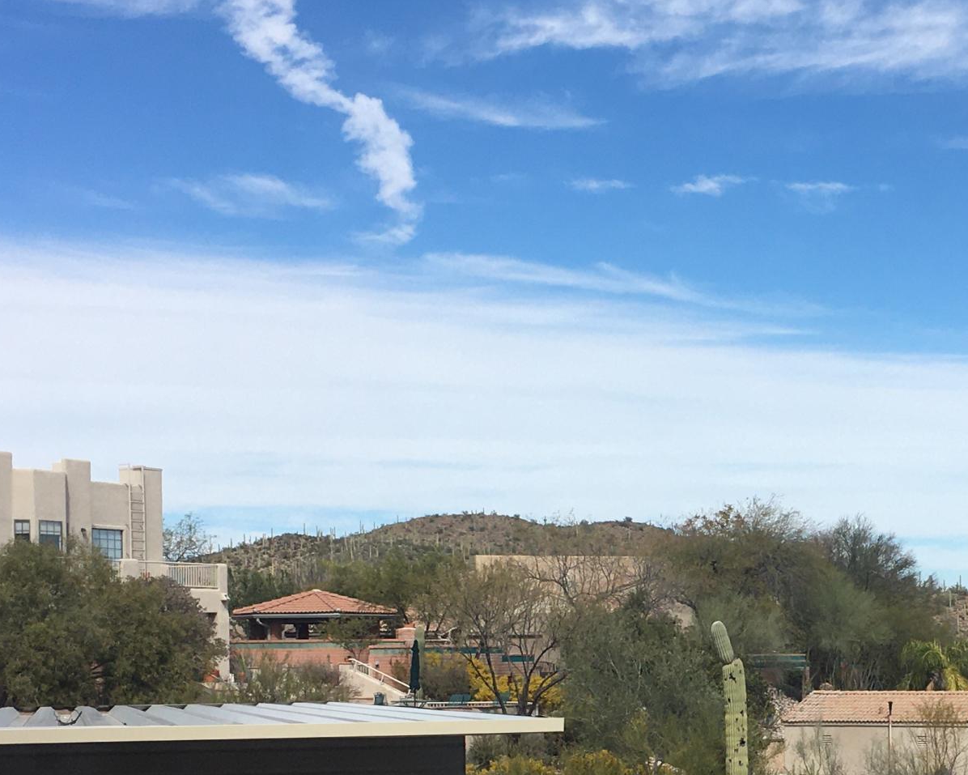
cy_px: 702
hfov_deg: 26.1
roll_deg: -0.2
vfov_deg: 21.1
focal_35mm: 71
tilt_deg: -1.1
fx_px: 2034
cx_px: 829
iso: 25
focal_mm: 4.15
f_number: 2.2
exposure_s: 1/1789
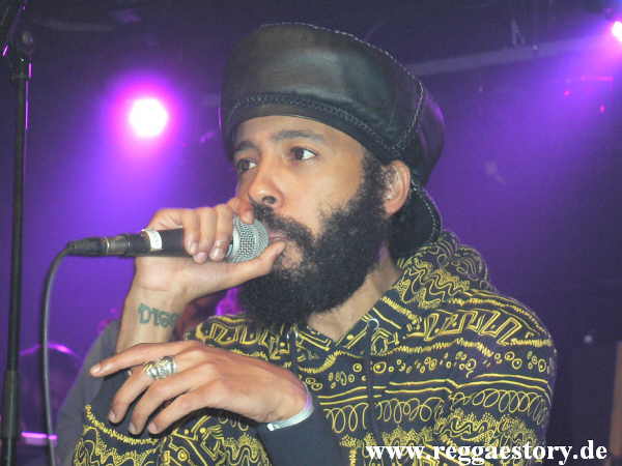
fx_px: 1815
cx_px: 311
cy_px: 233
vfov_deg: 14.6
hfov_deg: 19.4
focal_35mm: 101
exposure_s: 1/60
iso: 400
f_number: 3.2
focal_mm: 17.3
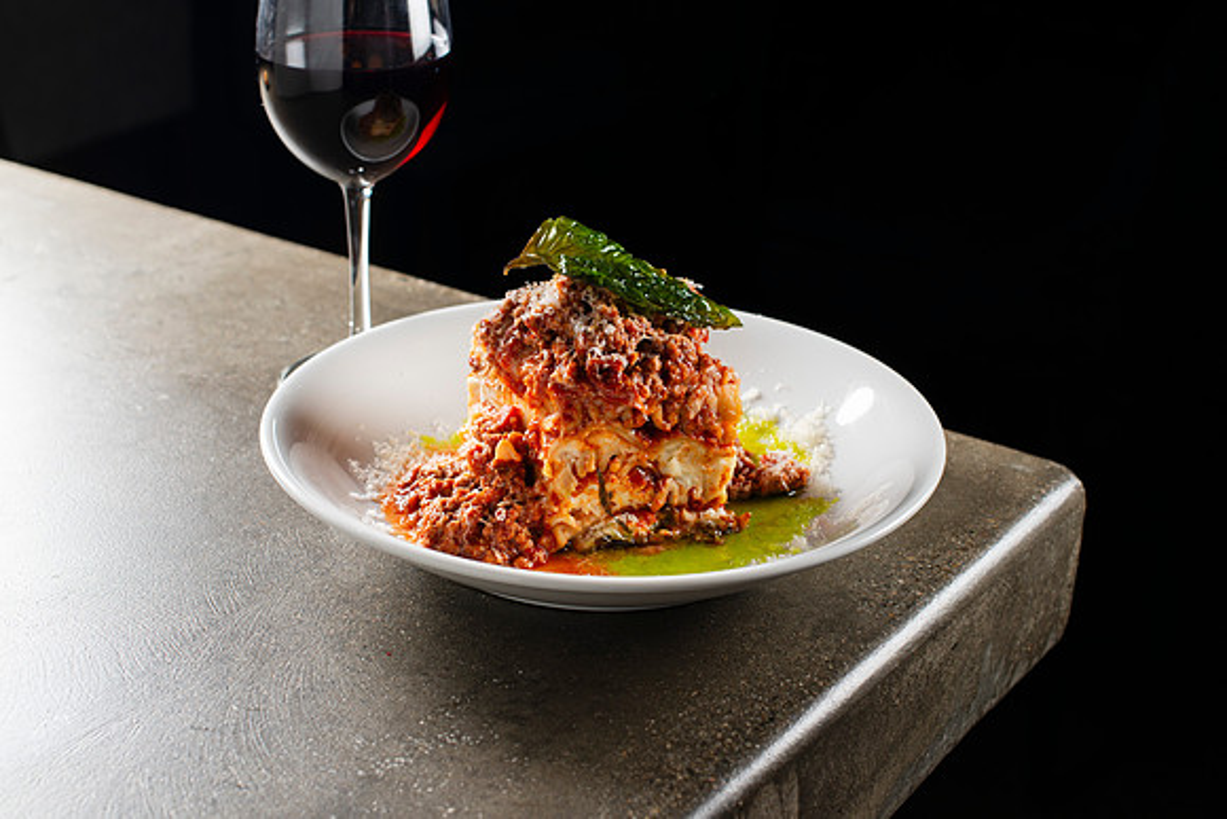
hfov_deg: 39.6
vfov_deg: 27.0
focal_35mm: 50
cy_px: 410
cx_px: 614
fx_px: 1704
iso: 200
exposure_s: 1/200
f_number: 6.3
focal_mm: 50
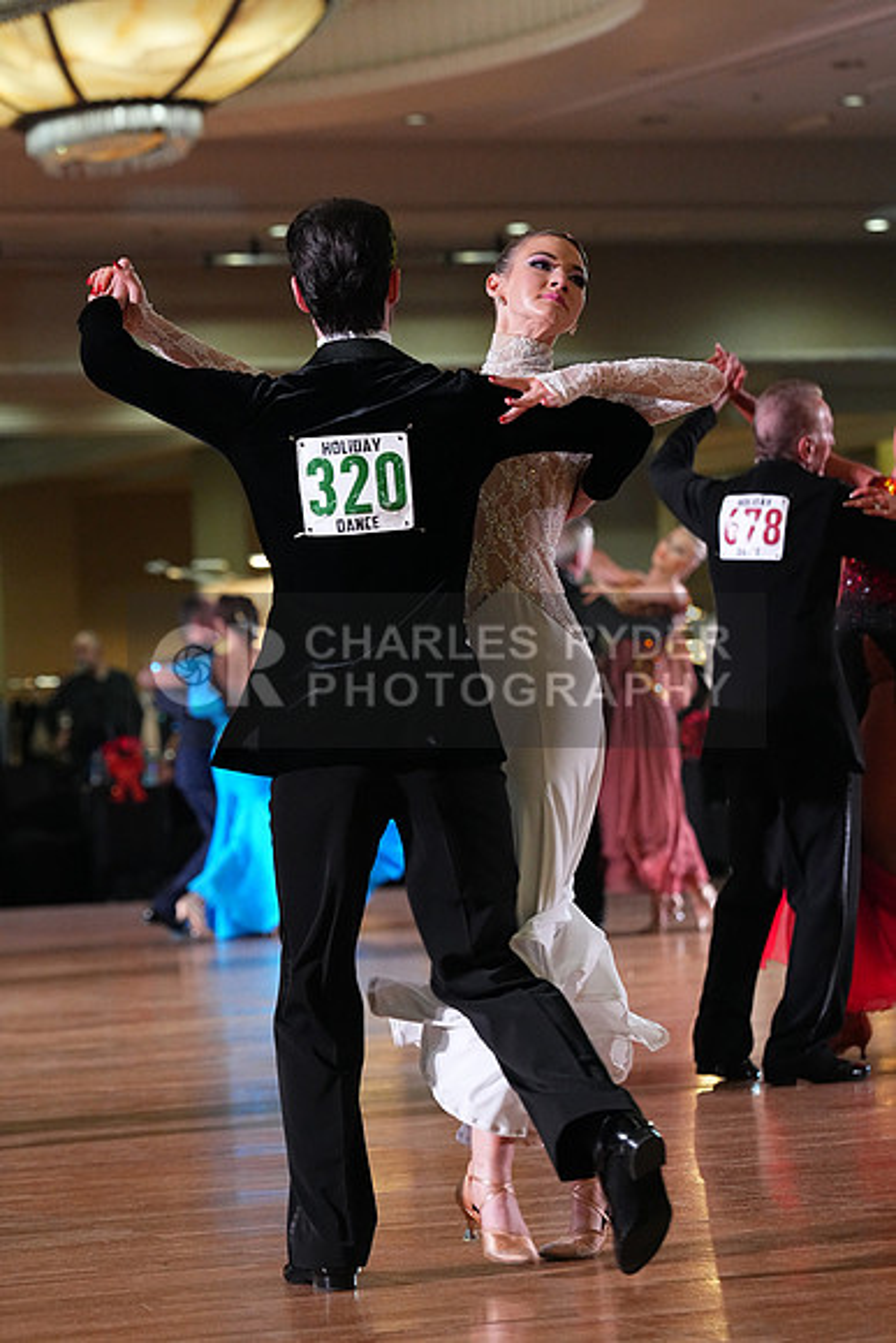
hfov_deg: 10.2
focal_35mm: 135
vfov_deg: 15.2
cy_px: 672
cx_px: 448
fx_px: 5037
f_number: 5
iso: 6400
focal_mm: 135
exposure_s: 1/400
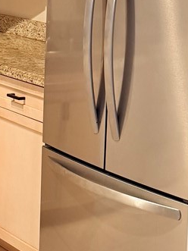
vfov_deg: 16.5
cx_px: -211
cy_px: -16
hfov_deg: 11.3
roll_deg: -0.5
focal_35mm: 116
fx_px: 841
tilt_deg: -4.8
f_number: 1.78
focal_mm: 6.76
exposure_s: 1/60
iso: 160
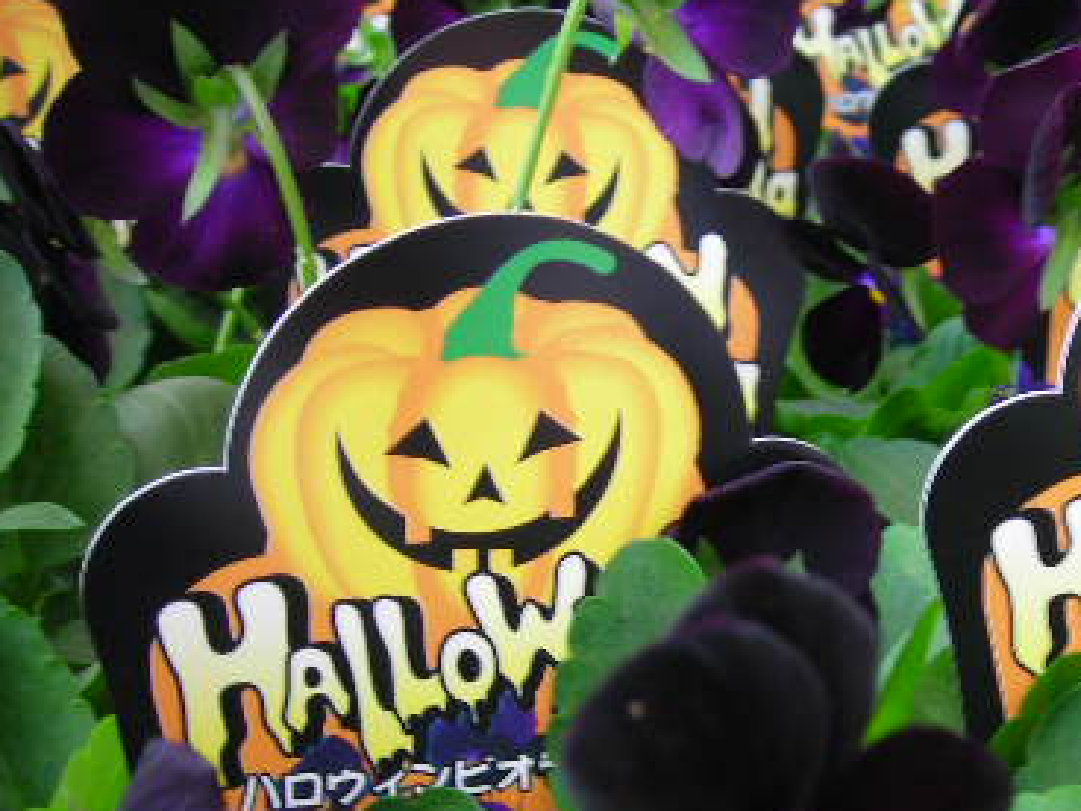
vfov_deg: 21.9
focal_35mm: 66
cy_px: 667
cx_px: 914
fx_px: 2061
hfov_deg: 28.5
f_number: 3.2
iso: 85
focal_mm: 6.3
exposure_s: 1/3.9
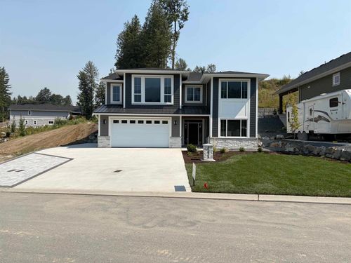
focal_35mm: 26
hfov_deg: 67.3
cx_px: 176
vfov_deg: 53.1
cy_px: 132
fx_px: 264
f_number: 1.6
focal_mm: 5.96
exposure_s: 1/4950
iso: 50
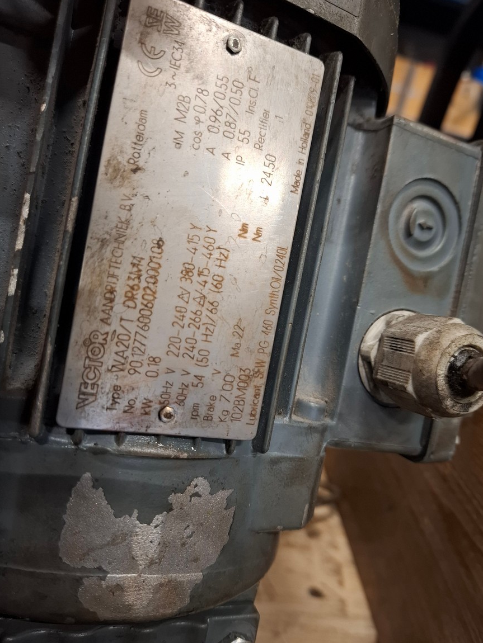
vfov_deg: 71.6
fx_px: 446
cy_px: 329
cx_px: 251
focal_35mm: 24
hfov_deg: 56.8
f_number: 1.8
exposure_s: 1/33
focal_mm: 5.54
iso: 320
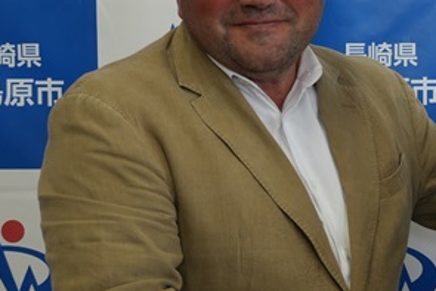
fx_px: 1103
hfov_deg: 21.4
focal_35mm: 91
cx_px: 454
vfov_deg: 15.0
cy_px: 130
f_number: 4.5
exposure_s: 1/160
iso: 320
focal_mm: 28
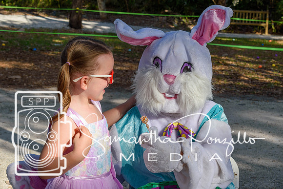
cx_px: 142
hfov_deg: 24.6
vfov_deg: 16.6
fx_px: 649
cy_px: 94
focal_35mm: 82
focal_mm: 55
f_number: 8
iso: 200
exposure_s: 1/320
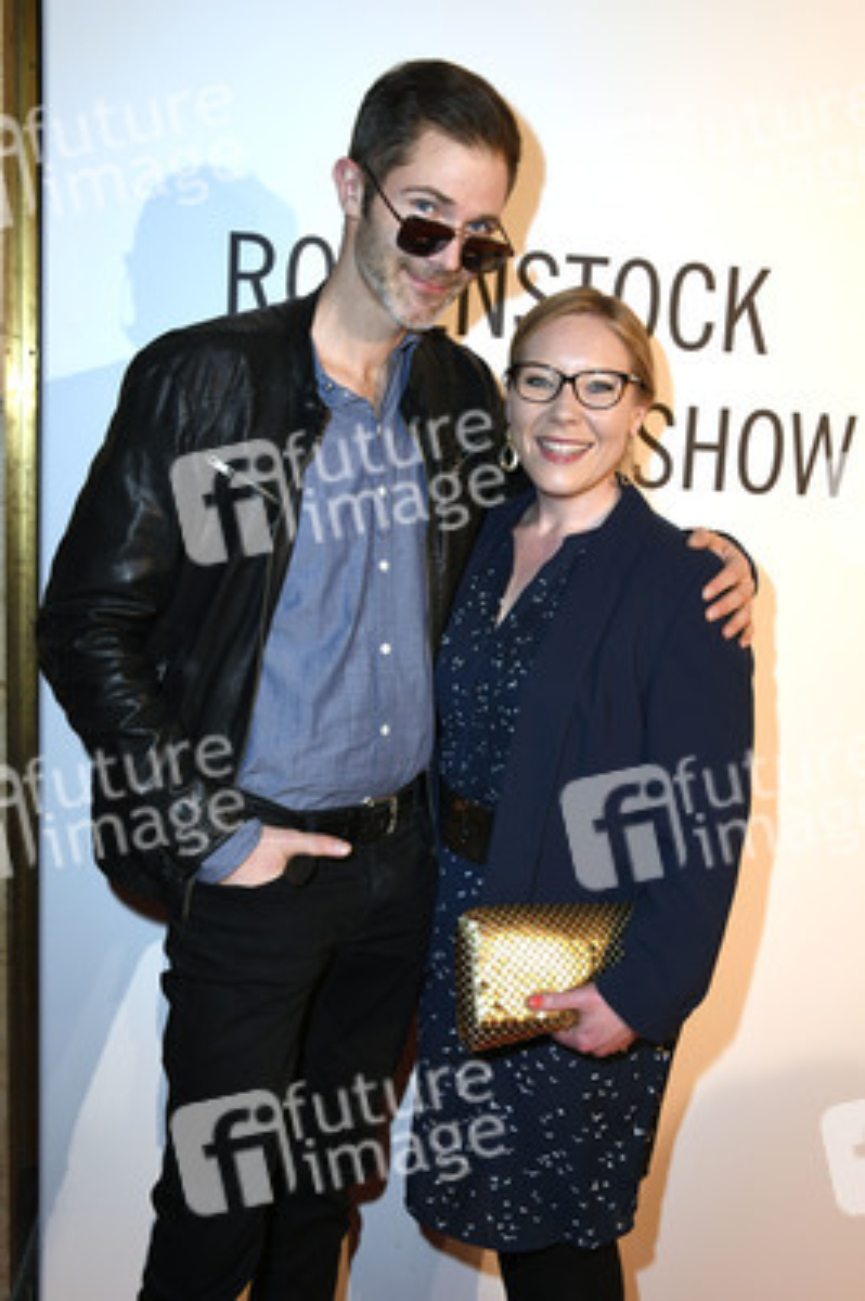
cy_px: 650
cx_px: 432
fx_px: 1227
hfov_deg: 38.8
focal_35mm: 34
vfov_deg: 55.8
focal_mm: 34
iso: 1000
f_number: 6.3
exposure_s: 1/125
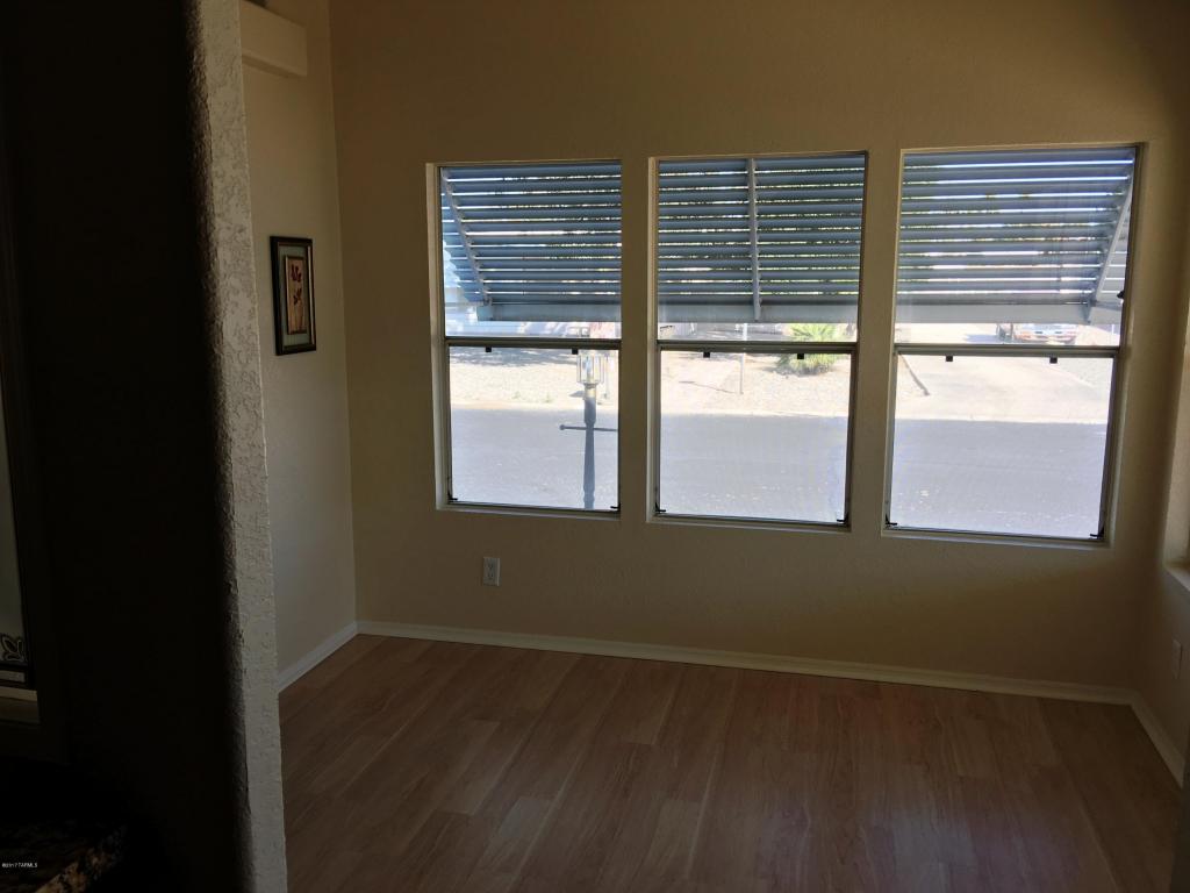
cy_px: 446
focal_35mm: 29
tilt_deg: -9.3
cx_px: 595
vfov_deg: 48.2
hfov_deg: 61.7
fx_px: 997
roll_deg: -0.2
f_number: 2.2
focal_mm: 4.15
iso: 25
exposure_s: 1/211
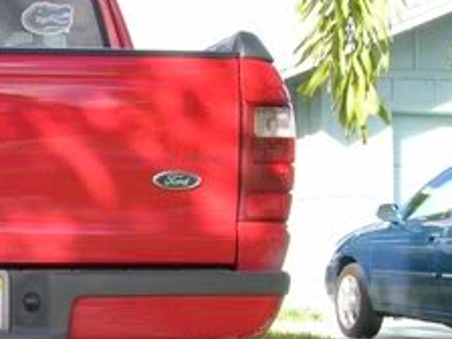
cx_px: -91
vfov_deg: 15.1
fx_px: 1267
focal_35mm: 97
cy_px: 311
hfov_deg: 19.1
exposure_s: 1/100
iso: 50
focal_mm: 5.7
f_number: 4.9
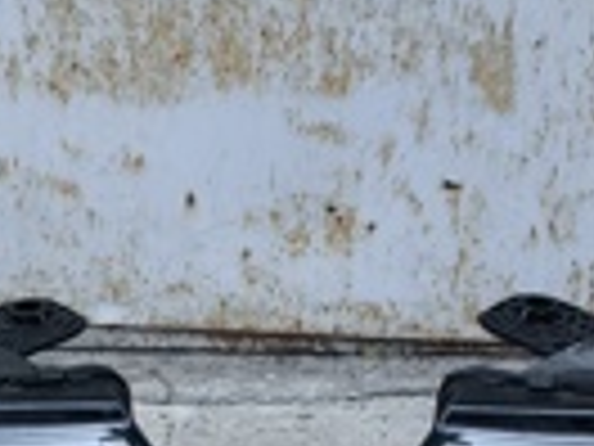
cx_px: 288
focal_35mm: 121
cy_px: 473
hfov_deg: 16.3
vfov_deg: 12.1
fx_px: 2076
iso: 500
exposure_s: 1/33.3
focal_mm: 4.71
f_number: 1.7
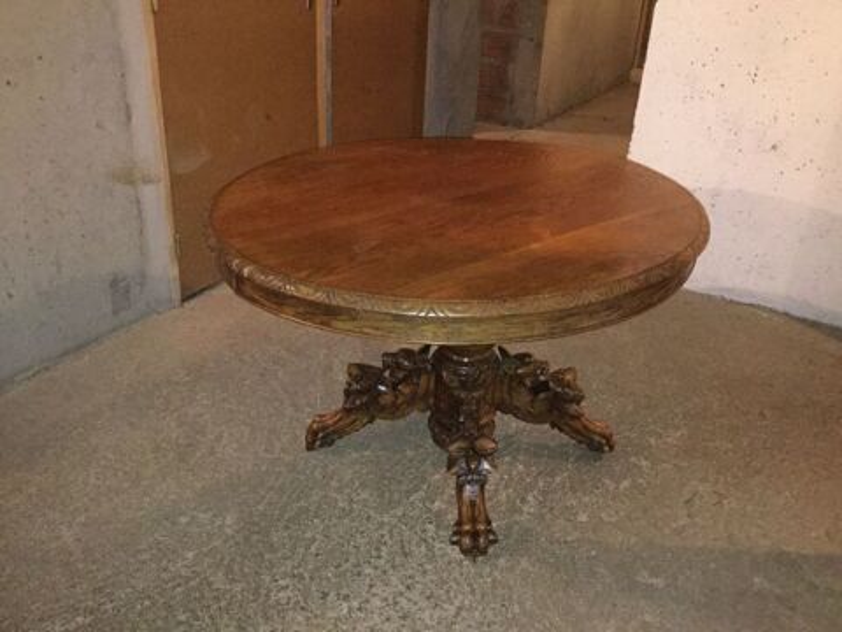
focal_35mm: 31
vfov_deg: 45.4
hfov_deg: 58.4
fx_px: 754
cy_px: 316
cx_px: 421
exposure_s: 1/17
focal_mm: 3.3
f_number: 2.4
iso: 500
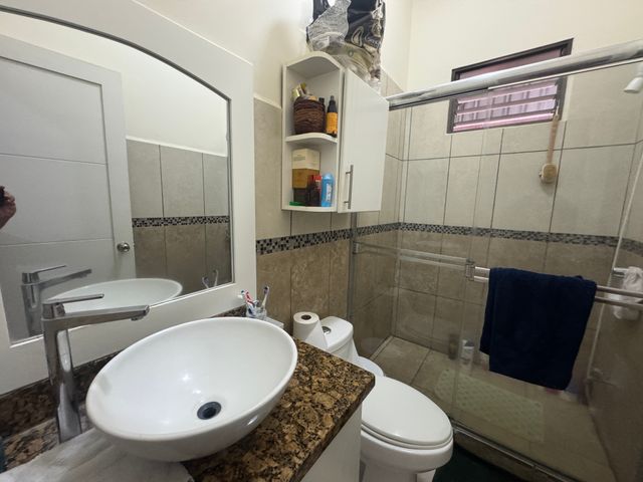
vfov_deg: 85.7
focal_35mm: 14
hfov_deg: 102.1
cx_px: 322
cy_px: 241
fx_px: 260
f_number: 2.2
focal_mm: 2.22
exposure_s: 1/60
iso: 640
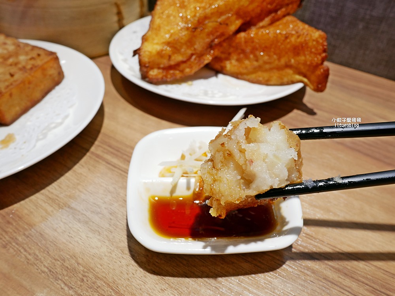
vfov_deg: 49.8
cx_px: 198
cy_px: 148
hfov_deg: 63.4
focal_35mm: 28
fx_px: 320
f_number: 6.3
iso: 400
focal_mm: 14
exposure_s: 1/60
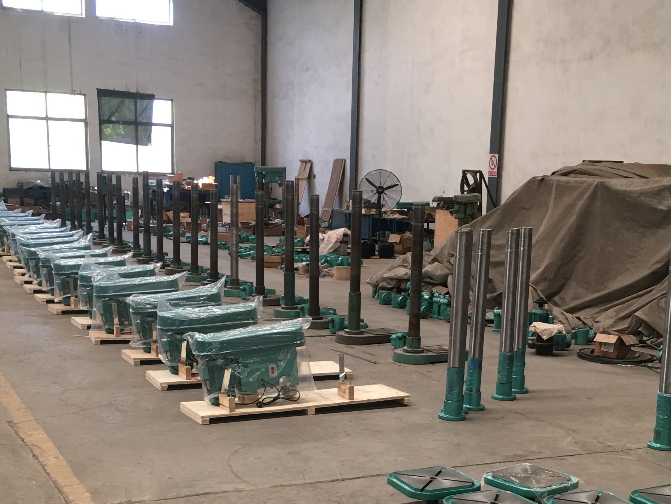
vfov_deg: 26.5
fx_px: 1047
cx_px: 366
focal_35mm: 54
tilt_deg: -11.0
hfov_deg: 35.5
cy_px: 407
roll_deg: -1.4
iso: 32
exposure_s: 1/17
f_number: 2.2
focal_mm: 4.15
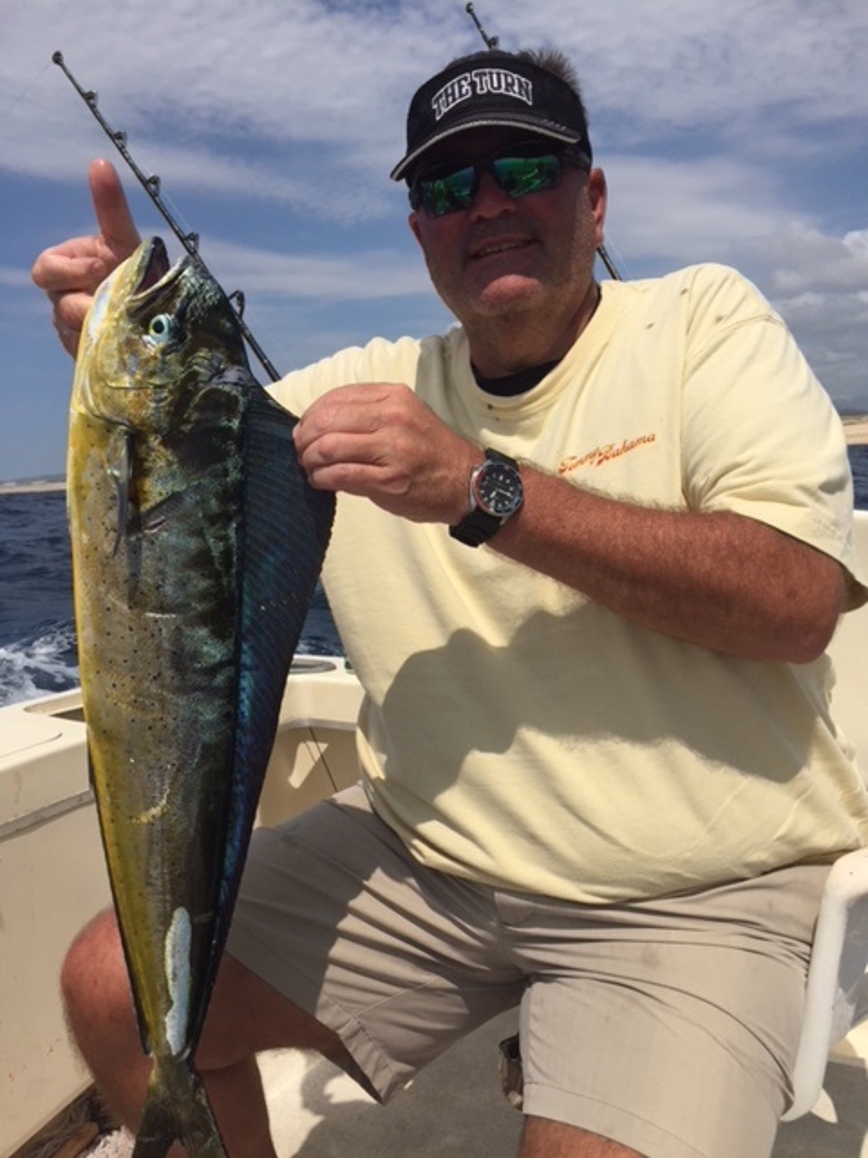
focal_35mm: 29
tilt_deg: -4.9
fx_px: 970
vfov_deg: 61.7
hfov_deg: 48.2
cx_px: 434
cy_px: 579
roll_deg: -0.1
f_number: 2.2
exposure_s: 1/4950
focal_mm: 4.15
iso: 32
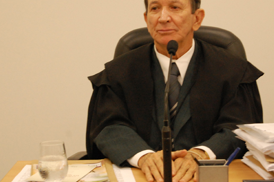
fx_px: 971
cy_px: 74
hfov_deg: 16.1
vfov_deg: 10.7
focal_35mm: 128
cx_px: 151
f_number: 5.6
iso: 1100
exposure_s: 1/60
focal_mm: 55
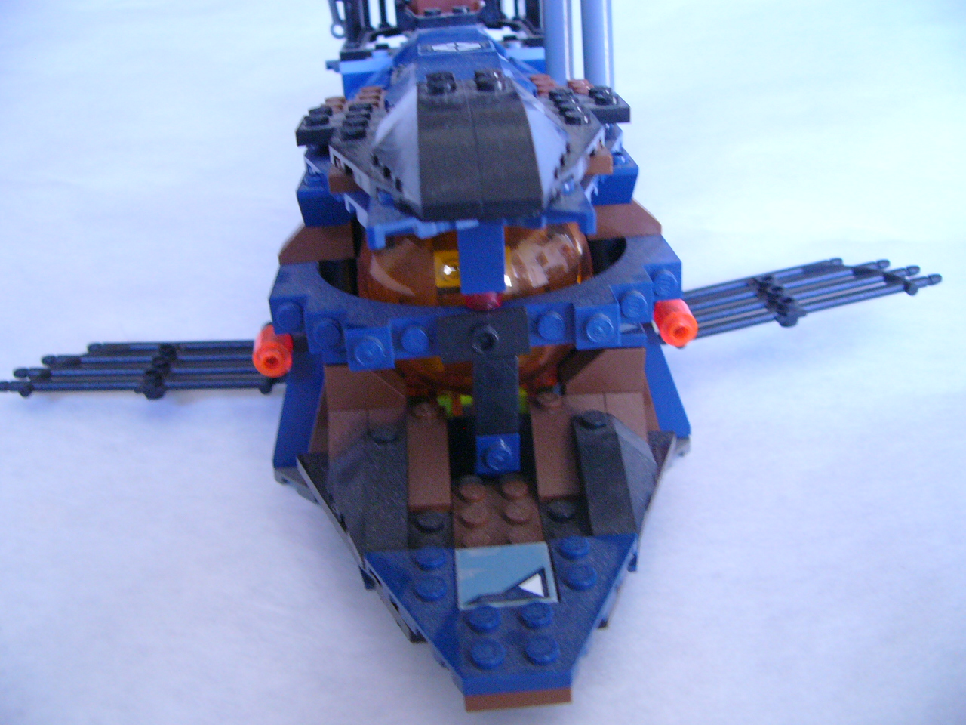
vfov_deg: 39.7
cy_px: 362
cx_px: 483
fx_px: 1005
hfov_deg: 51.4
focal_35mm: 36
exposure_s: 1/10
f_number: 2.8
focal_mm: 6
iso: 200
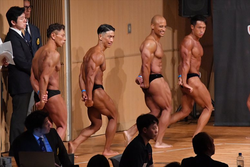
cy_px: 84
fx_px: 1978
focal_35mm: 285
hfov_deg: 7.2
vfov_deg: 4.8
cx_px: 125
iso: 10000
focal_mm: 190
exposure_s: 1/400
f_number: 5.6
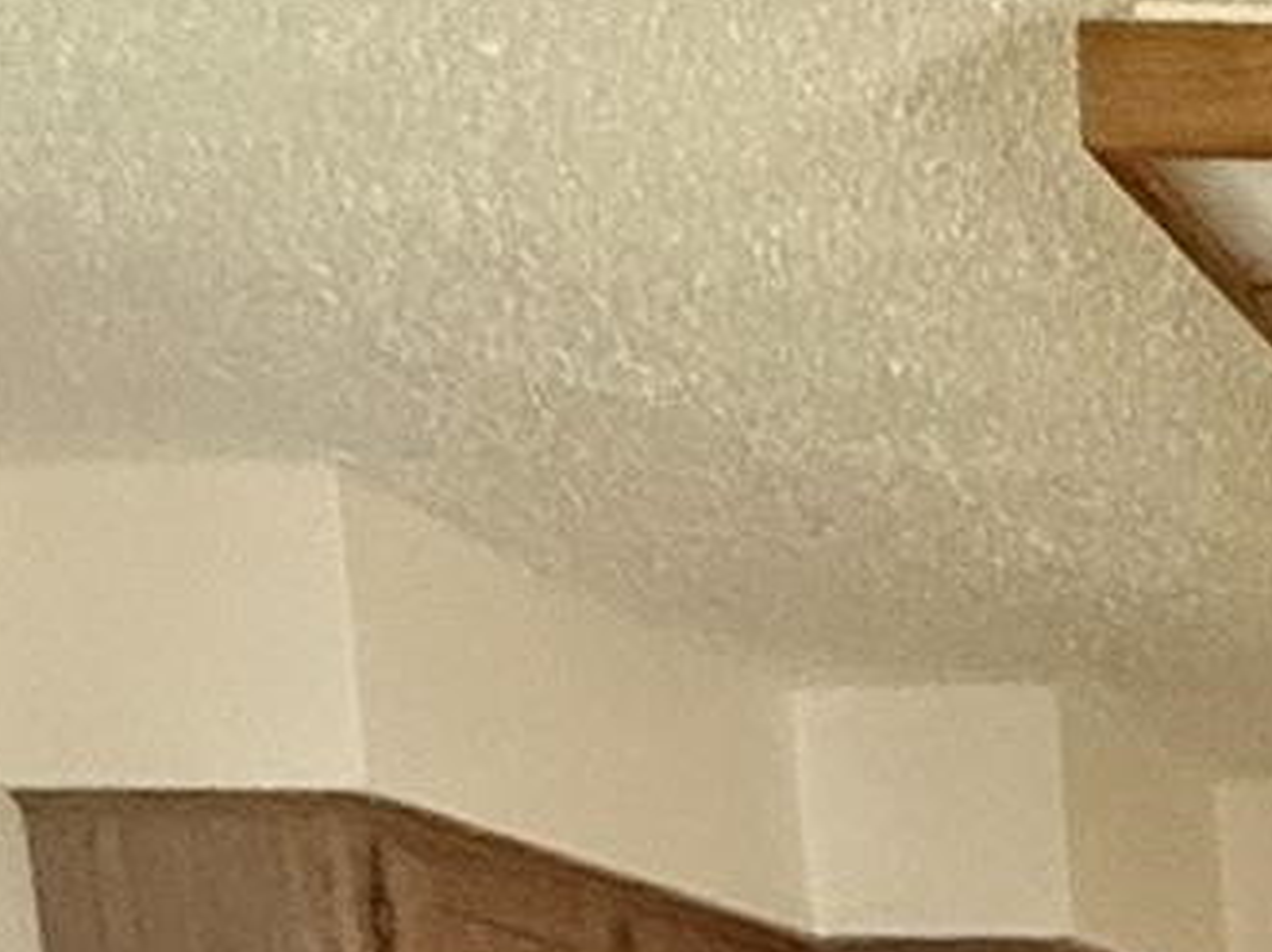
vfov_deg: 13.7
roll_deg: -1.0
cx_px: 2529
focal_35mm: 87
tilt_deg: -8.1
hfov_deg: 16.9
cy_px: 2043
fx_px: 3195
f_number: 2.2
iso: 400
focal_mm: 2.22
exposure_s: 1/60
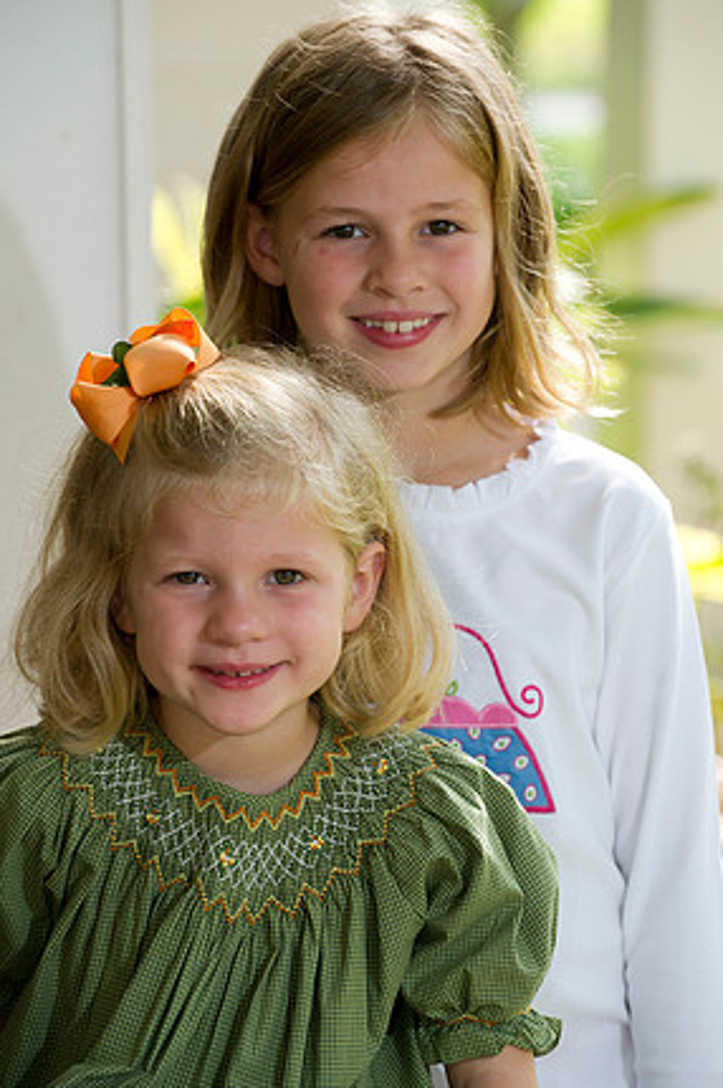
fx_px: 4737
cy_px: 552
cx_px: 353
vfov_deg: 13.1
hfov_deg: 8.7
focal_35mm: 157
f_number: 5
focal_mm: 150
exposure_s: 1/160
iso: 320
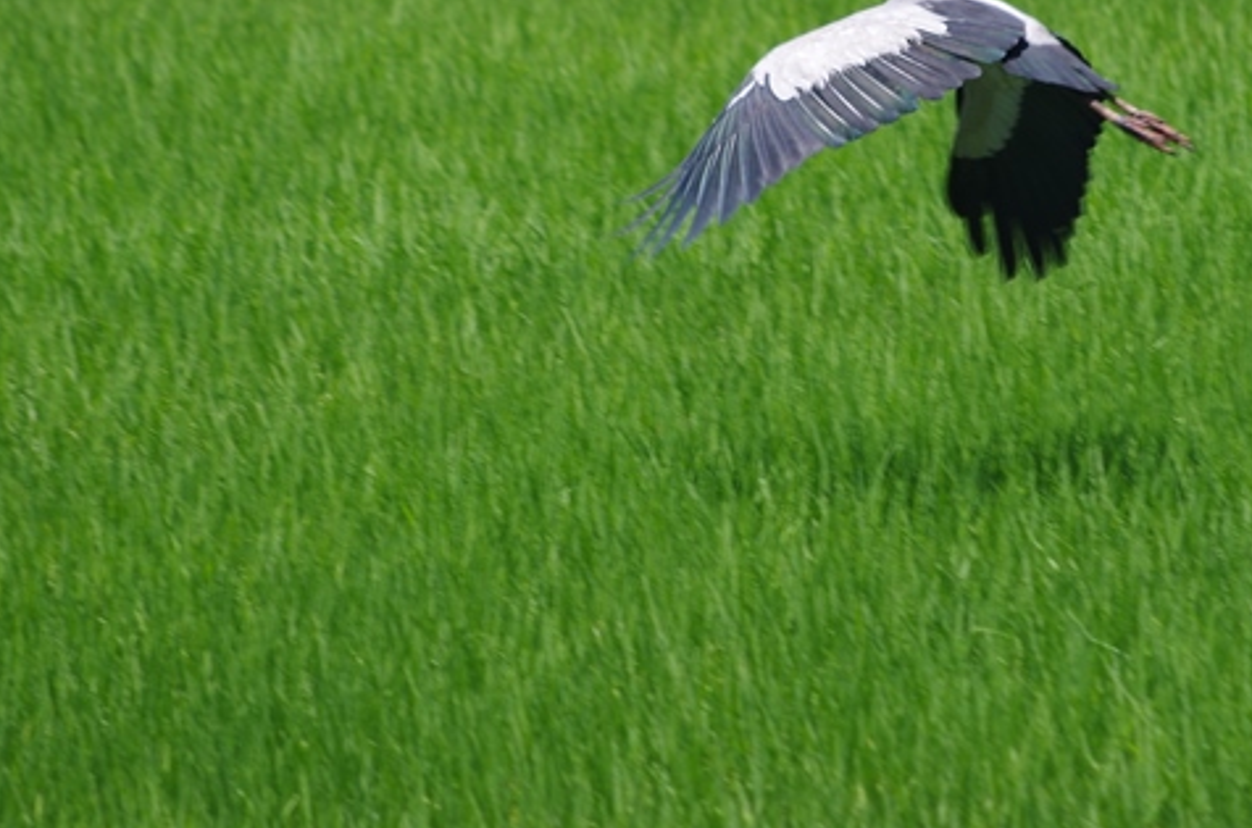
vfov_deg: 2.1
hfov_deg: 3.2
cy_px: 39
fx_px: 22379
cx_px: 865
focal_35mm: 645
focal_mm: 200
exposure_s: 1/320
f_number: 5.6
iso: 100
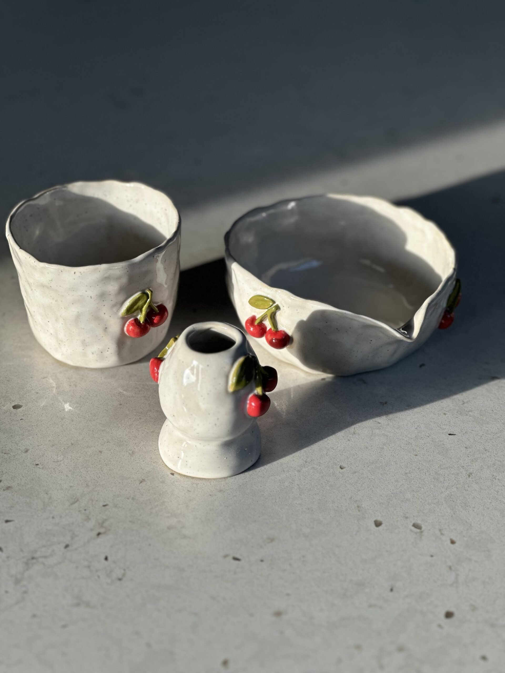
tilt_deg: -33.9
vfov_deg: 25.3
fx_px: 1498
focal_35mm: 77
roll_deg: -2.7
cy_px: 336
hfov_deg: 19.1
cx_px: 252
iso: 25
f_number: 2.8
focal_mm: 9
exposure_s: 1/121
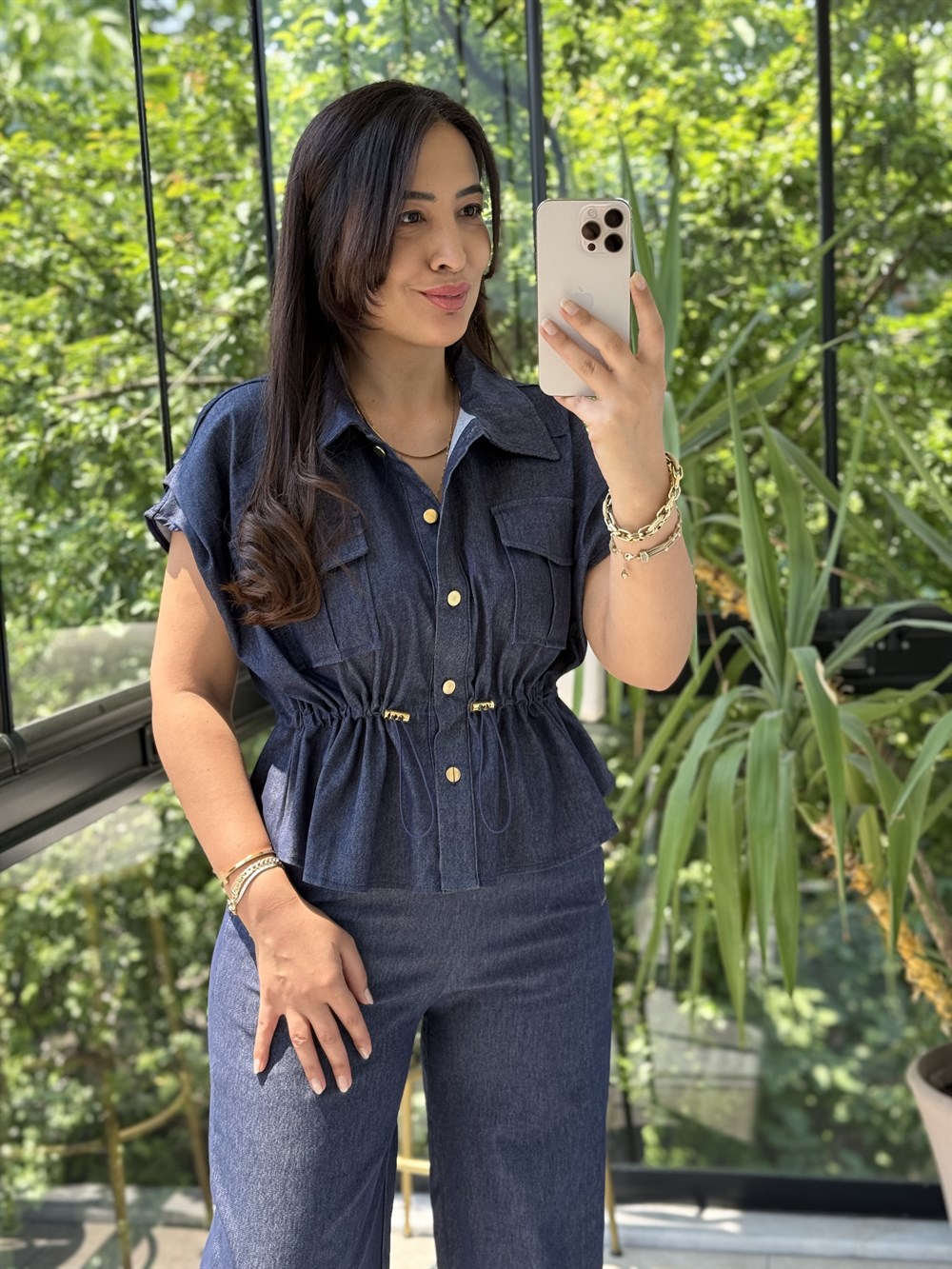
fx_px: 1760
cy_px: 634
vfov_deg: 39.7
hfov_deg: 30.3
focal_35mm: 48
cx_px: 476
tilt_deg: -17.8
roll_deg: +3.4
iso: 64
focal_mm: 6.76
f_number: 1.78
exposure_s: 1/162
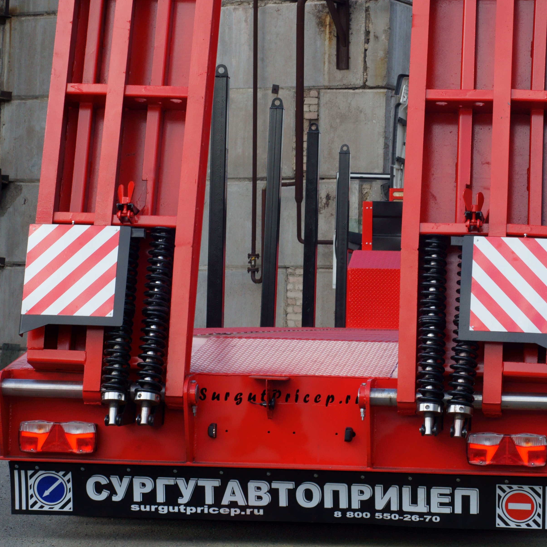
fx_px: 2163
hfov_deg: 14.4
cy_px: 158
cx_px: 325
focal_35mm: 121
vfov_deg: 14.4
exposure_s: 1/160
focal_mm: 50
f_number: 10
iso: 200
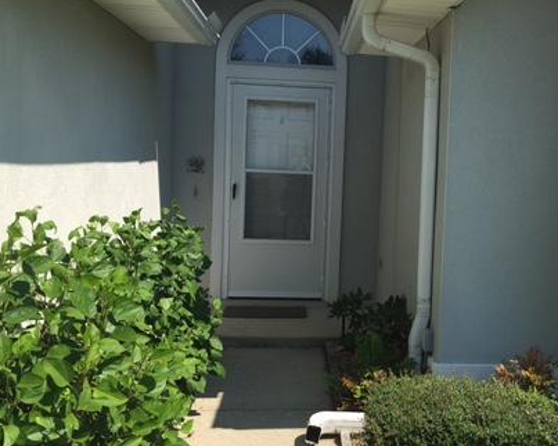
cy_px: 217
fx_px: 743
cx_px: 402
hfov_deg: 40.3
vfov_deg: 33.4
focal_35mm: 45
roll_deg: -1.8
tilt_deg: -3.1
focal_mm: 4.15
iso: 25
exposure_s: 1/1709
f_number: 2.2
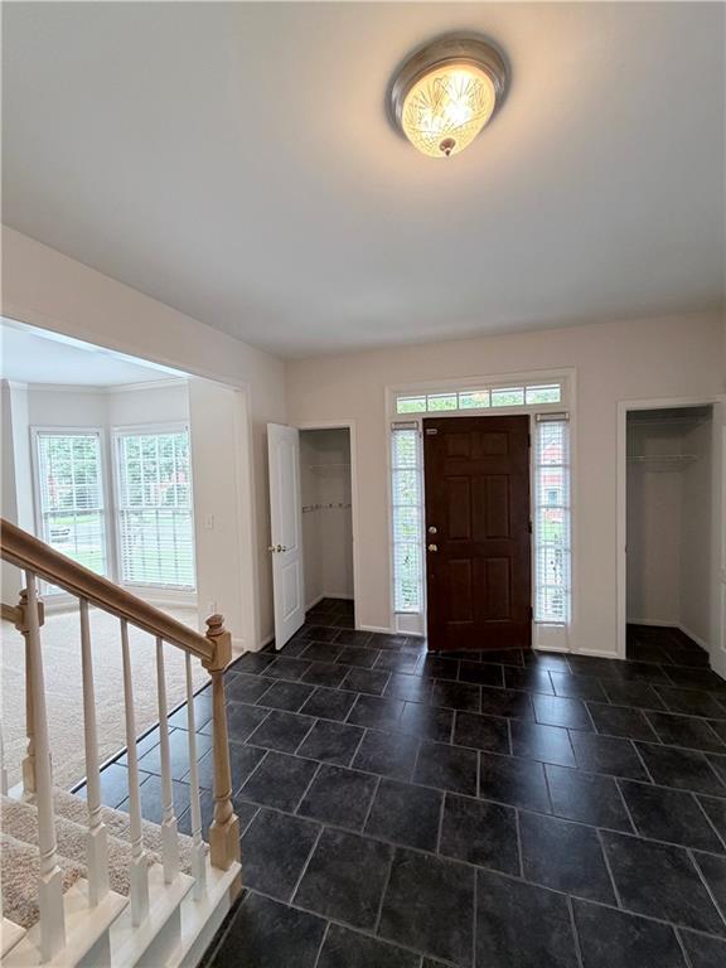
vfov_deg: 102.1
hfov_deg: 85.7
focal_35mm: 14
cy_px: 484
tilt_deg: -2.8
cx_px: 363
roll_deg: +1.4
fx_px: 391
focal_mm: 2.22
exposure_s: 1/60
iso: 250
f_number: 2.2
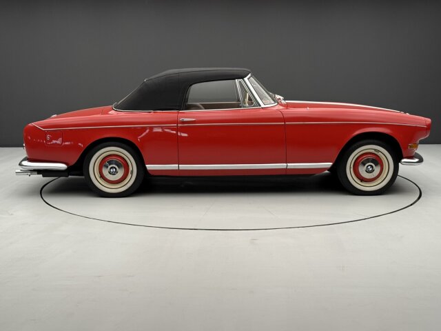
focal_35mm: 48
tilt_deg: -8.9
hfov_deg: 39.7
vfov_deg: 30.3
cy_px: 166
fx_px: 612
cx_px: 220
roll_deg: +0.3
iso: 125
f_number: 1.78
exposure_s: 1/100
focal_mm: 6.76
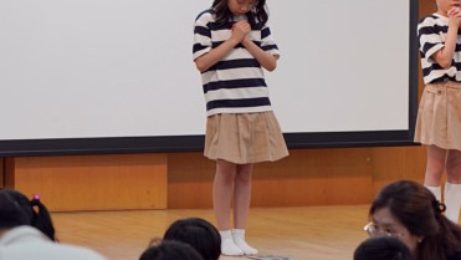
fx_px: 3326
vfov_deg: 4.5
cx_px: 231
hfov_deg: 7.9
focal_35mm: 272
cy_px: 62
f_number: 4
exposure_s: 1/160
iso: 800
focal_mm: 107
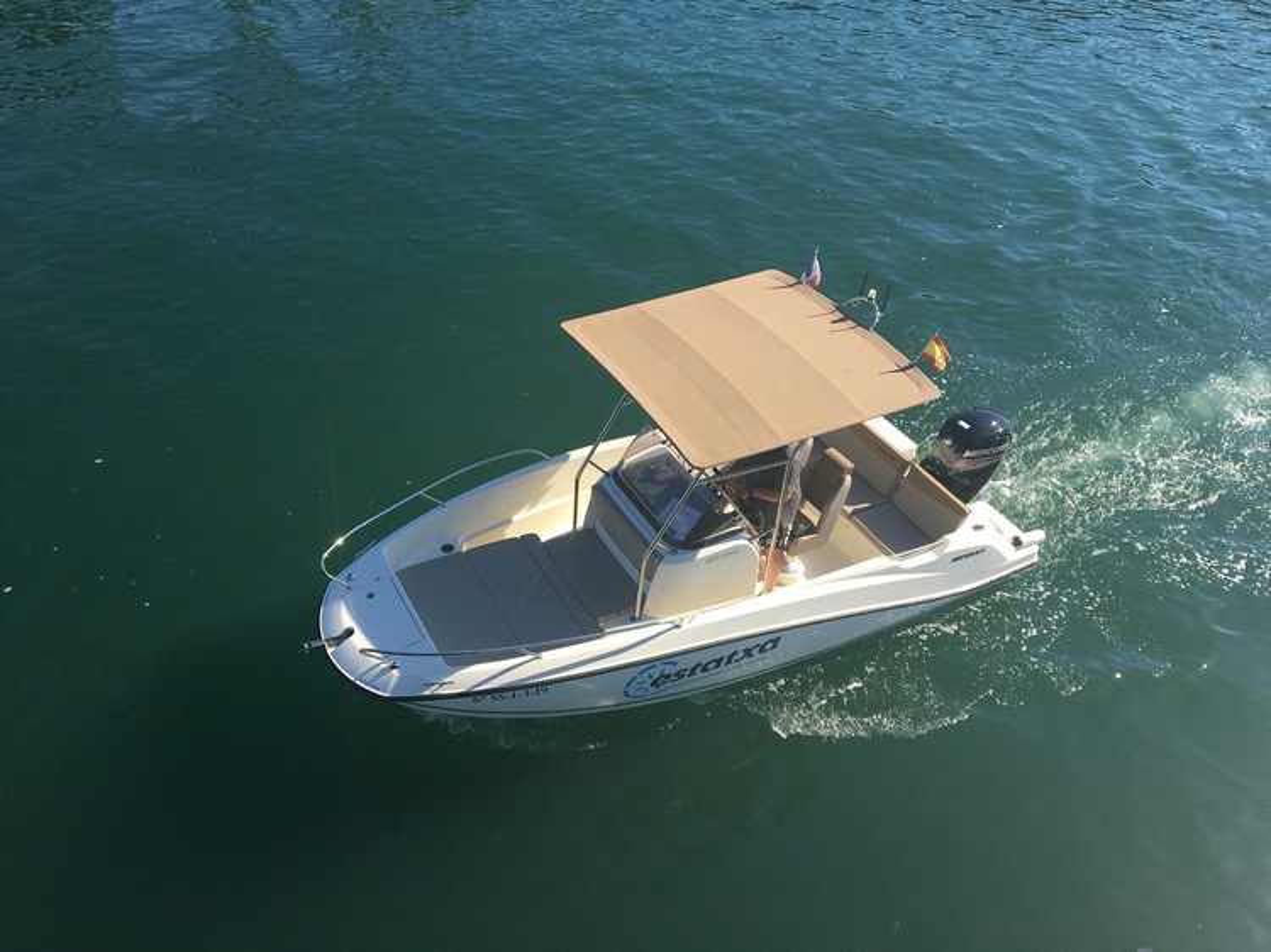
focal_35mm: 29
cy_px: 476
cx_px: 636
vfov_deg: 48.2
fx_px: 1064
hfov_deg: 61.7
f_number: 2.2
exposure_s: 1/1166
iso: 25
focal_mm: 4.15
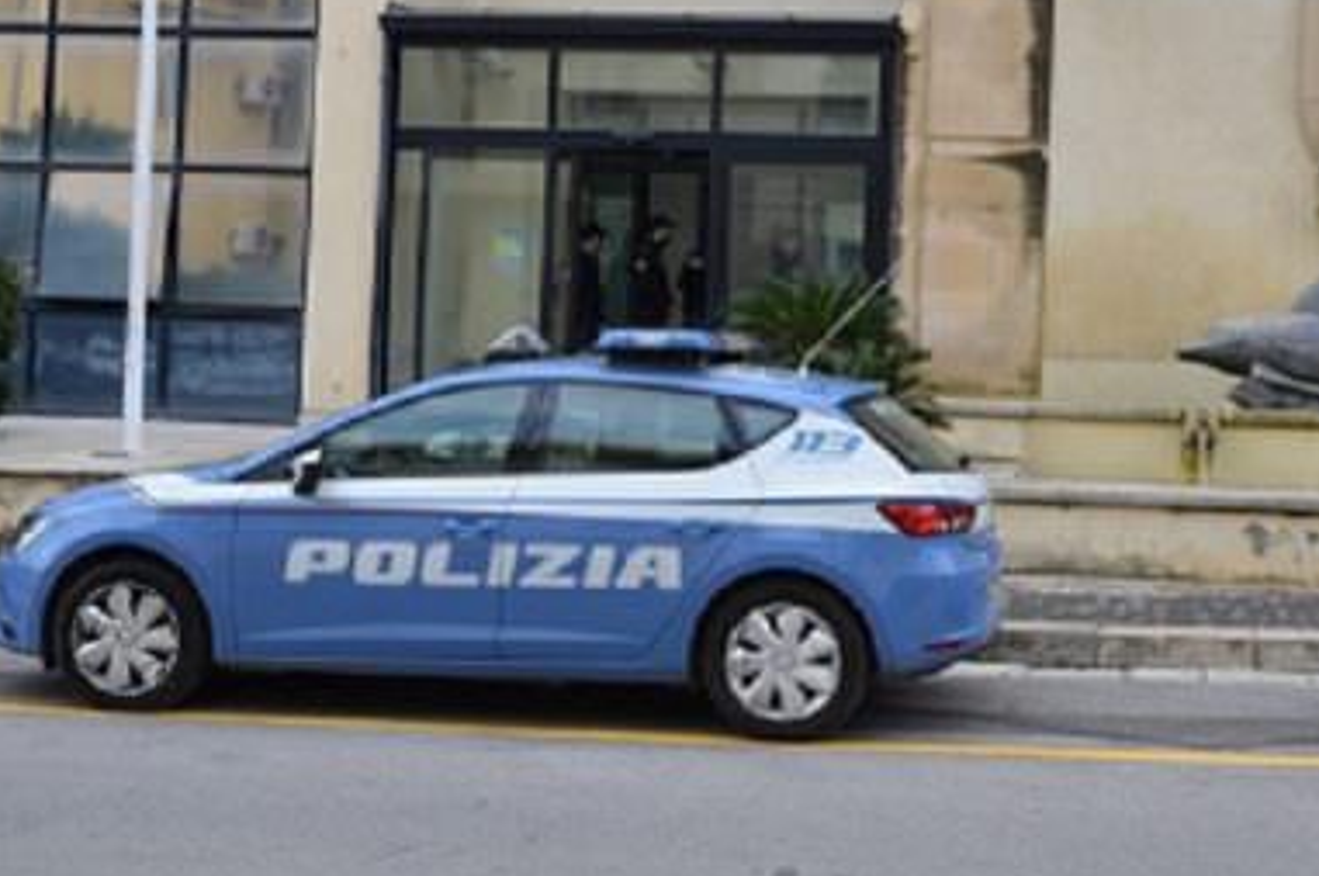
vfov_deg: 23.5
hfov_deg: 34.8
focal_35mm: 57
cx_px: 869
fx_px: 2086
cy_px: 256
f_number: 6.3
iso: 200
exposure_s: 1/160
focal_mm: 24
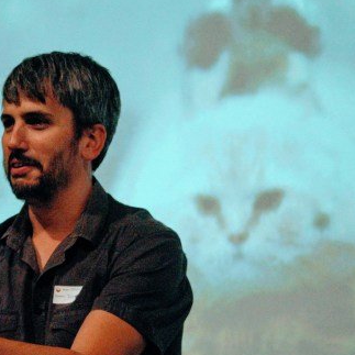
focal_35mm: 212
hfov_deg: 8.2
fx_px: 2460
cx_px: -56
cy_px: 239
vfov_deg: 8.2
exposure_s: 1/200
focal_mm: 70
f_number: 4
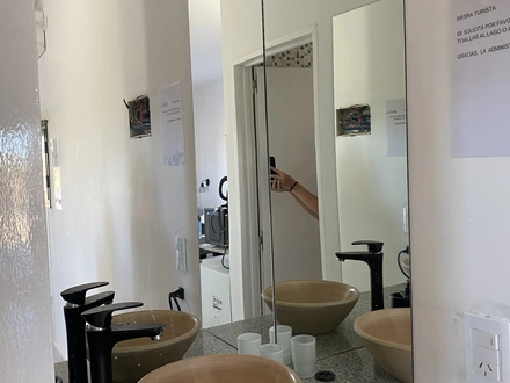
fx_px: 383
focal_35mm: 26
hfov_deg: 67.3
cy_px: 192
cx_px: 255
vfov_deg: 53.1
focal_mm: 4.25
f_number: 1.8
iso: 125
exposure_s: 1/67
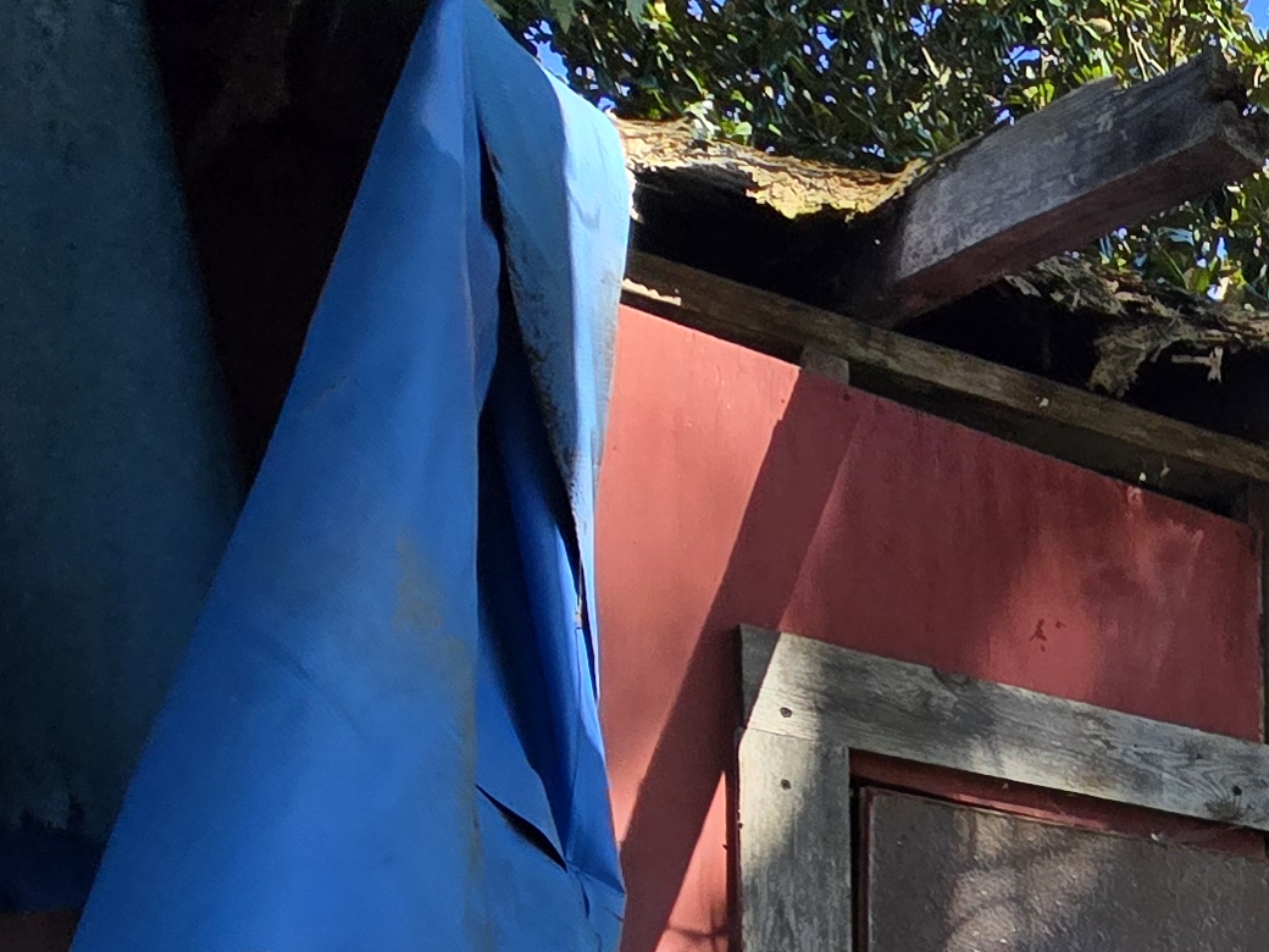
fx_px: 1833
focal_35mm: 50
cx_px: 1814
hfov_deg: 28.1
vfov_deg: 23.3
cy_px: 1429
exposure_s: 1/2000
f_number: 2.2
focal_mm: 2.2
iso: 125
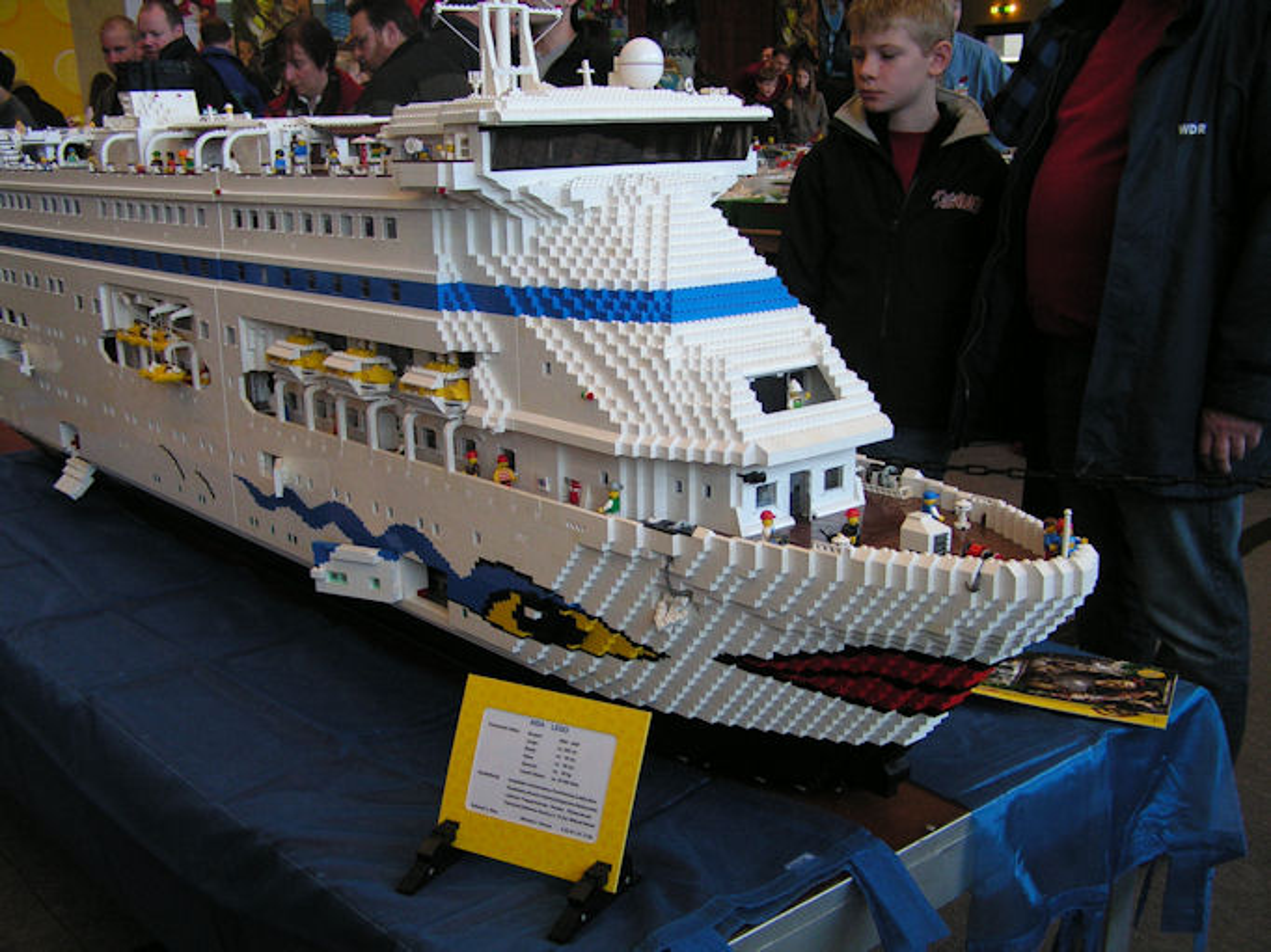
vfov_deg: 37.7
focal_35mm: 38
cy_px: 476
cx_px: 636
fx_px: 1395
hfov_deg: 49.0
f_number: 2.8
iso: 80
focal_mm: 6.3
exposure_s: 1/50
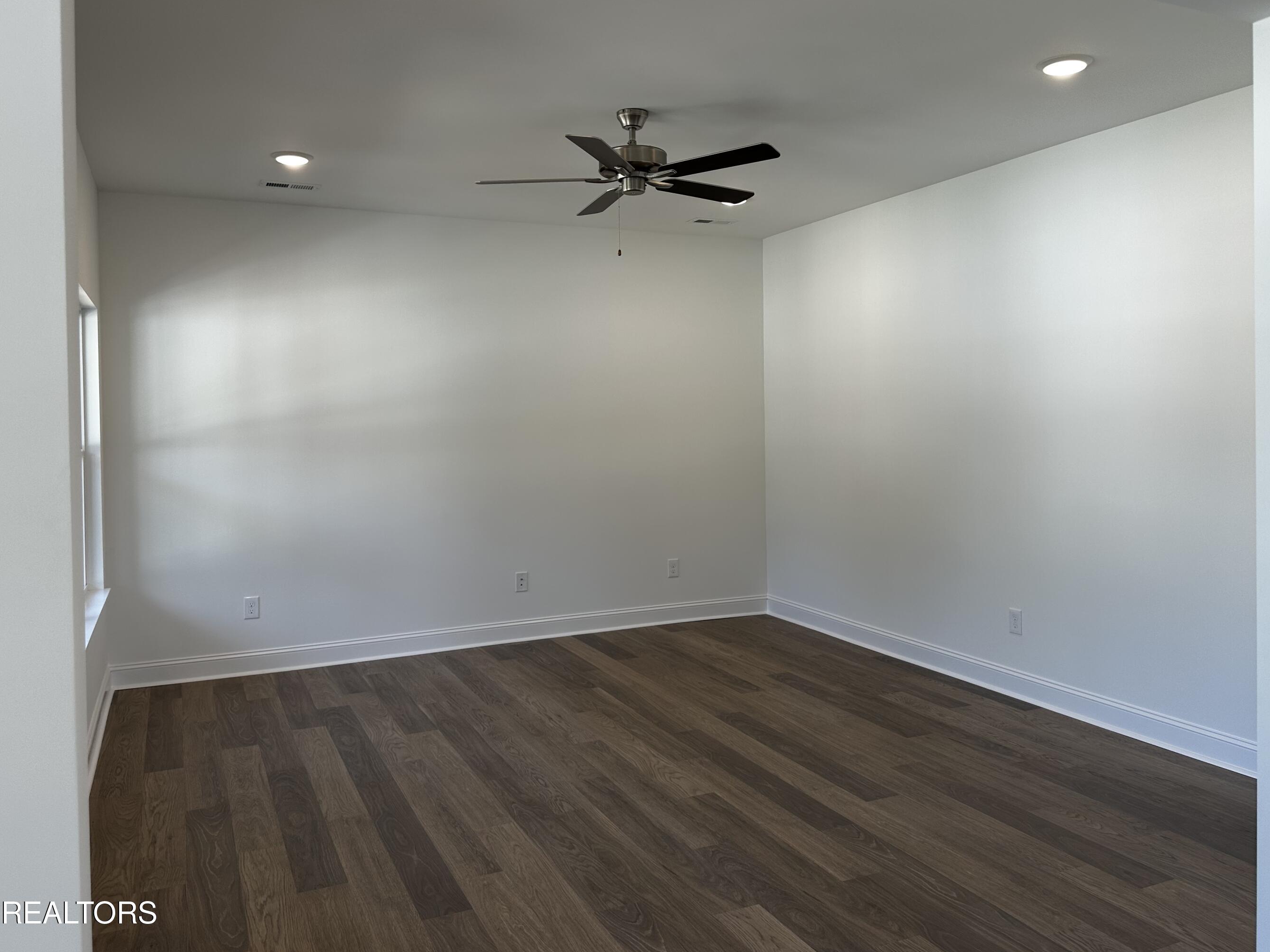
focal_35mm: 27
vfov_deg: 51.3
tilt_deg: -0.6
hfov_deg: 65.3
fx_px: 991
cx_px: 645
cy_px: 426
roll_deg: +0.5
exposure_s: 1/131
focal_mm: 6.86
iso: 64
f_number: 1.78
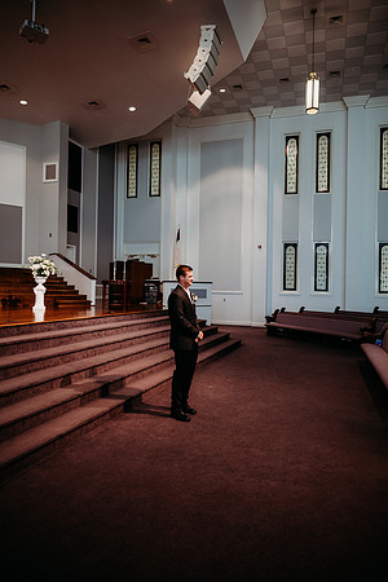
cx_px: 194
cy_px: 291
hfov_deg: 53.1
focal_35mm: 24
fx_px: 388
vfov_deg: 73.7
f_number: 2.5
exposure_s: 1/160
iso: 640
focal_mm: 24
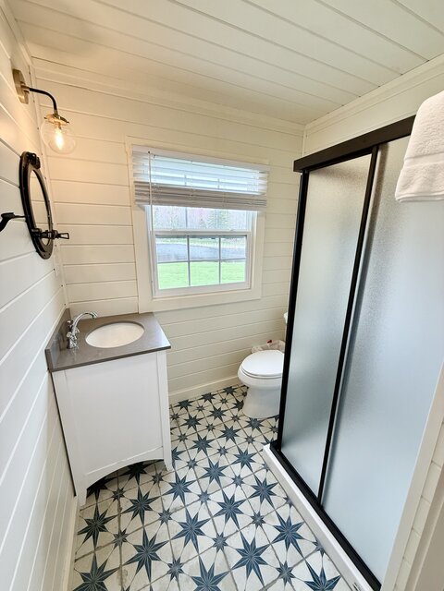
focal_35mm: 14
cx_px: 222
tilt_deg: -14.8
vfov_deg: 102.1
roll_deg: -1.3
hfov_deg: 85.7
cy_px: 296
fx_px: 239
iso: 160
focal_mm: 2.22
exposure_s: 1/120
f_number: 2.2
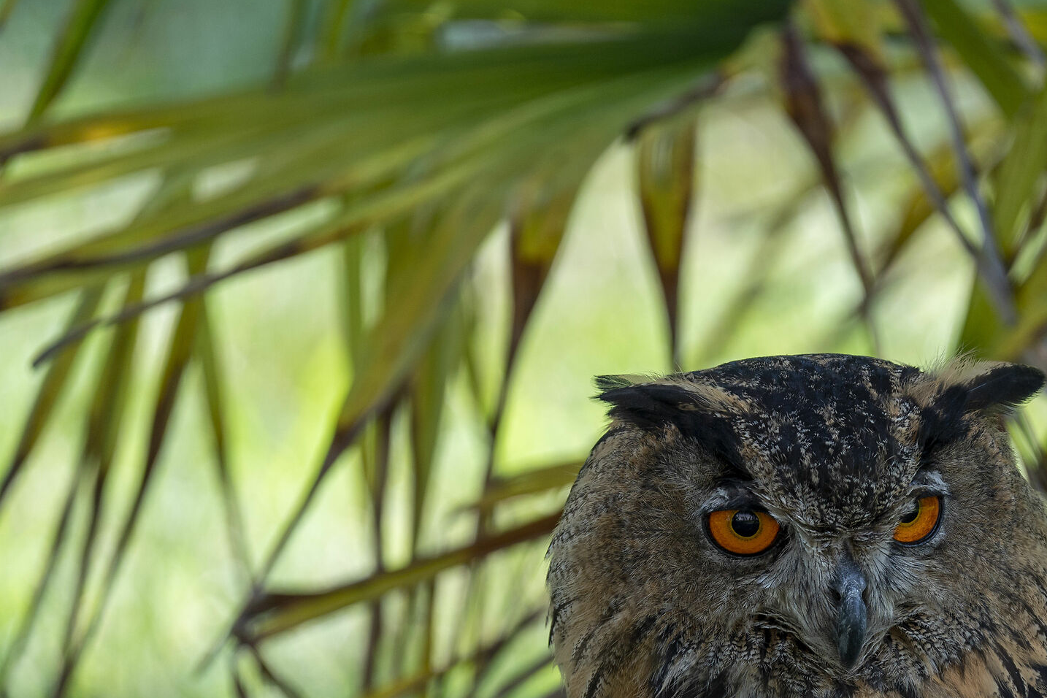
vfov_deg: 1.4
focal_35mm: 1004
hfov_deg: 2.1
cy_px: 574
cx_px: 753
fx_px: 29197
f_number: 6.3
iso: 500
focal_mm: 600
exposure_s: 1/250
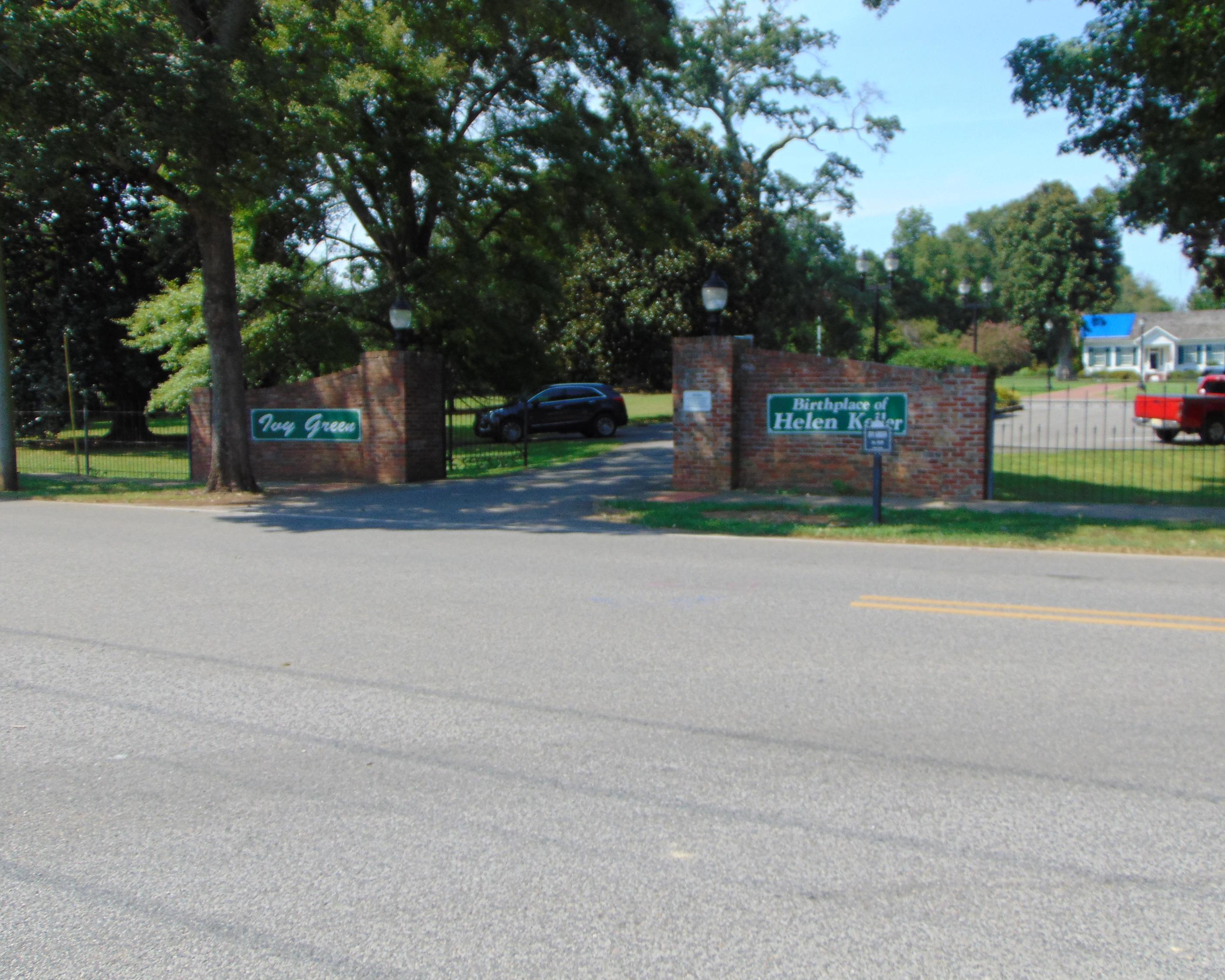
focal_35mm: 32
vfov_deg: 45.8
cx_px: 668
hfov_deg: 55.6
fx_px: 1160
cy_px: 486
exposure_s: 1/640
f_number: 3.1
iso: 80
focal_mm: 5.4
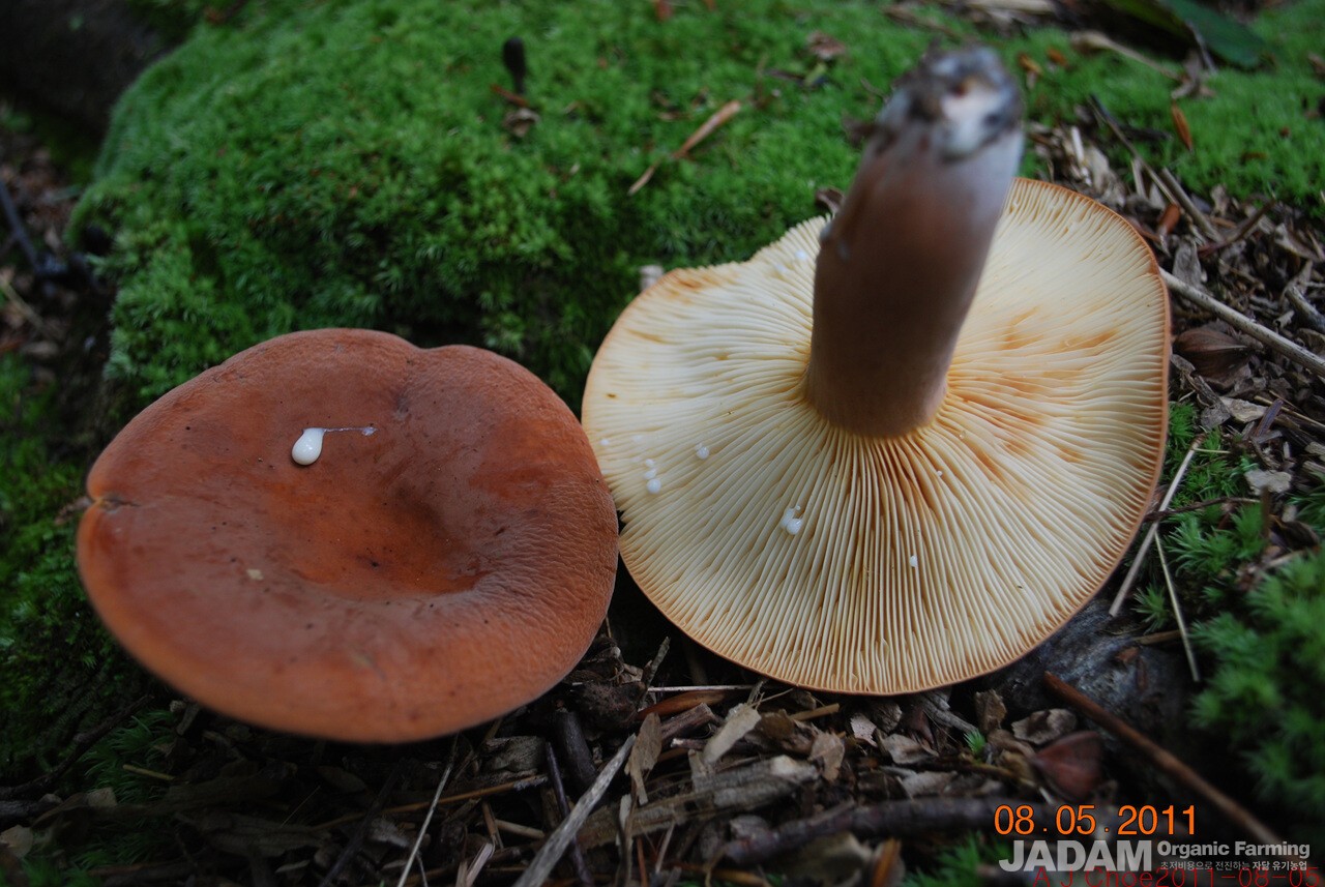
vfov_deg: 37.0
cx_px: 662
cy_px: 444
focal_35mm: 36
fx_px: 1327
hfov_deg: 53.1
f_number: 4.2
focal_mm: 24
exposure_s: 1/60
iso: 200
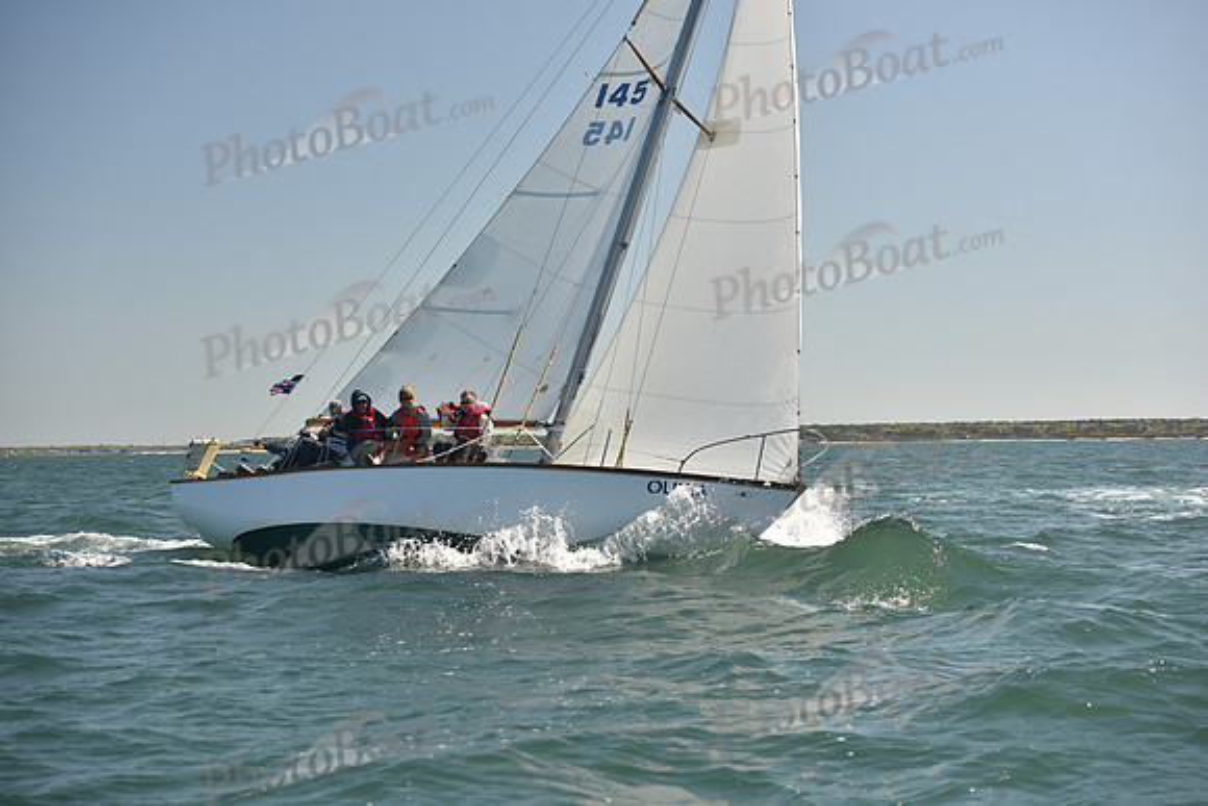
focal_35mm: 70
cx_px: 604
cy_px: 403
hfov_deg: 28.8
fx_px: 2349
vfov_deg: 19.5
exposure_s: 1/1000
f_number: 4
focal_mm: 70
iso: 250
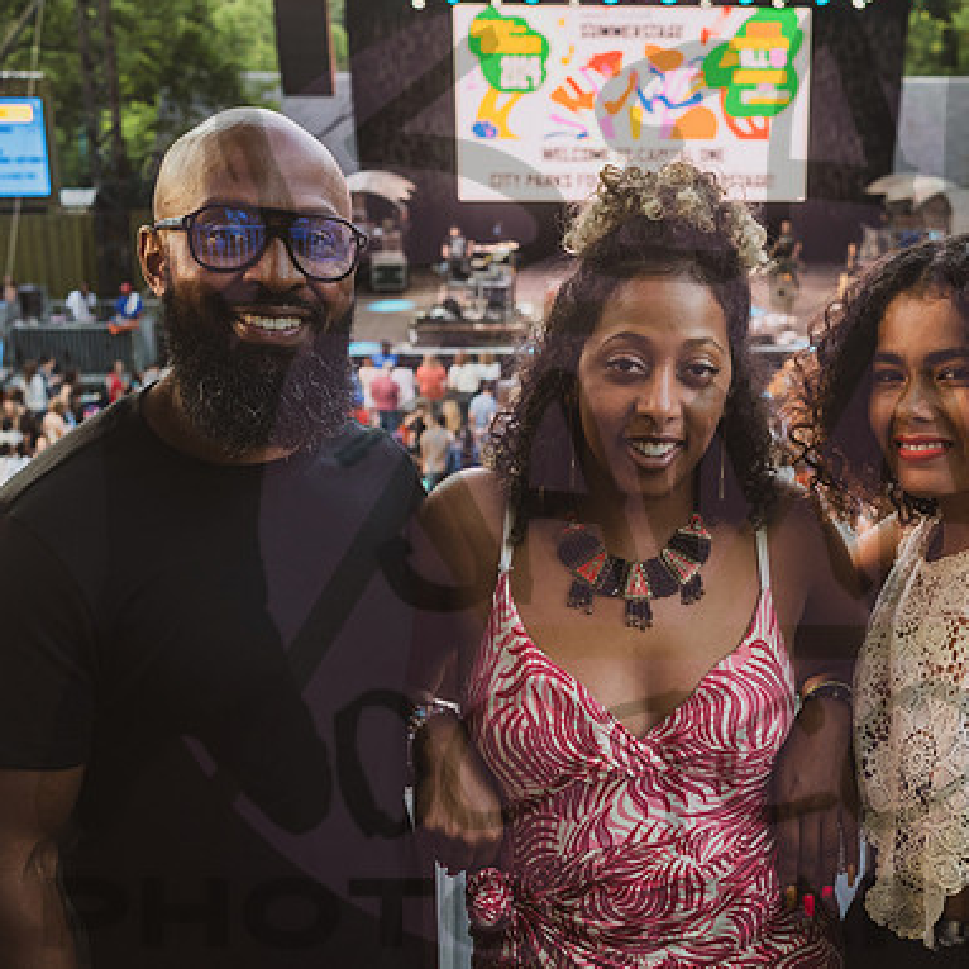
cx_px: 672
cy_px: 523
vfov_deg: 34.7
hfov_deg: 34.2
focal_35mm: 49
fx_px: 1552
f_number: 4.5
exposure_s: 1/160
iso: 640
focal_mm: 35
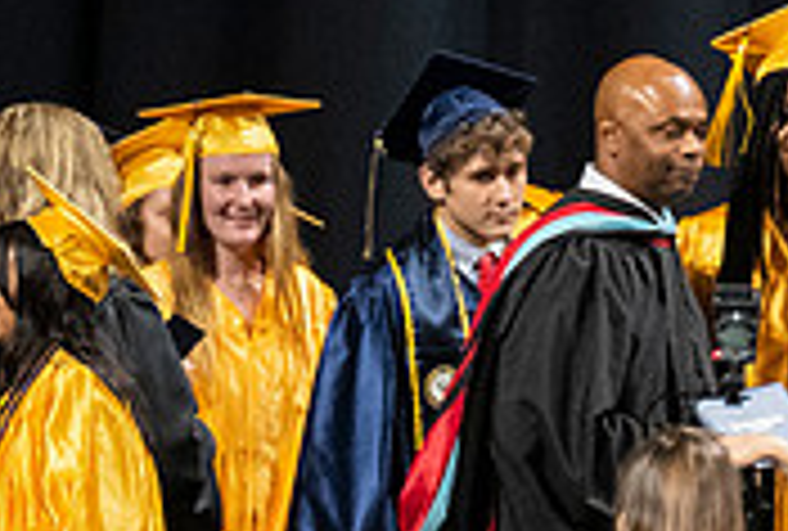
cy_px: 759
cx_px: -28
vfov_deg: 1.2
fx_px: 24556
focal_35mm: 1118
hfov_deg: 1.8
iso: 2000
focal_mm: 190
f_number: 4
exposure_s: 1/200
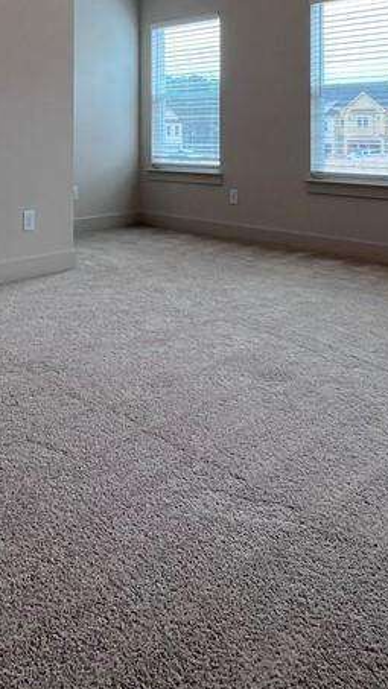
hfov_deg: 36.4
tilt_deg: +0.4
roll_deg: -0.1
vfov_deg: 55.8
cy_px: 120
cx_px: 140
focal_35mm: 32
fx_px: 585
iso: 50
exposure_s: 1/120
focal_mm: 1.57
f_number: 1.8
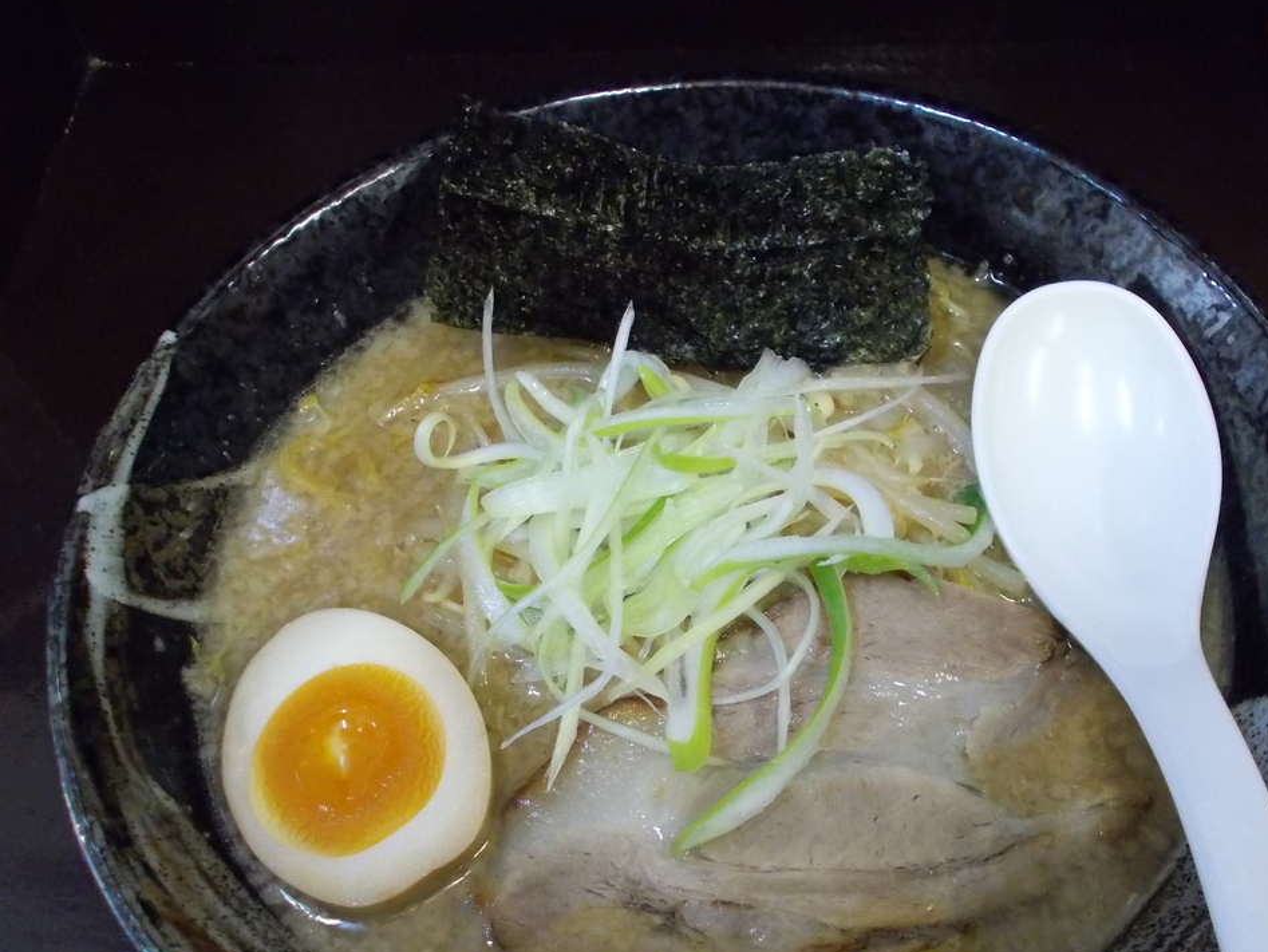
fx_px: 1392
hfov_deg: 48.9
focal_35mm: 38
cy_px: 588
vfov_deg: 37.5
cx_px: 664
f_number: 3.4
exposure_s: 1/30
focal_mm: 5.3
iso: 800
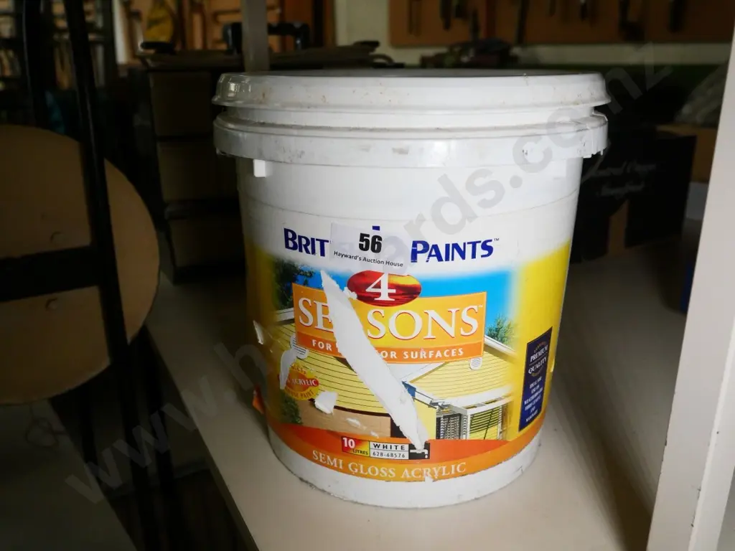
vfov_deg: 46.8
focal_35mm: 30
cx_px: 368
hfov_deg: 60.0
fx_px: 637
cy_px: 276
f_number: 3.7
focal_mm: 15
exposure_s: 1/1300
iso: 3200
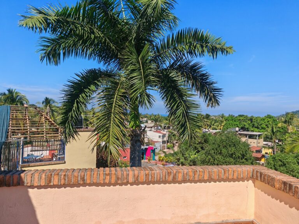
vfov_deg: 51.4
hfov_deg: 65.3
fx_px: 233
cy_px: 112
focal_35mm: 27
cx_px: 150
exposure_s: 1/4100
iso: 50
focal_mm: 7.62
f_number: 1.6
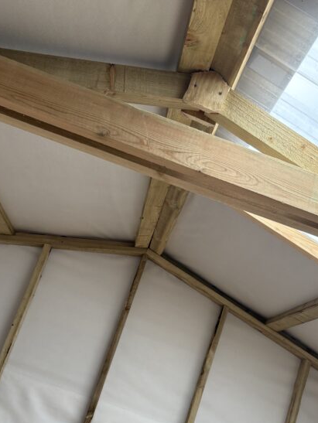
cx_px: 150
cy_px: 285
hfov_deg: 37.8
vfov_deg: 48.1
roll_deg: -19.8
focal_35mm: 38
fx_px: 465
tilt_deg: +14.0
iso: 64
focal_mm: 5.96
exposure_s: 1/267
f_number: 1.6
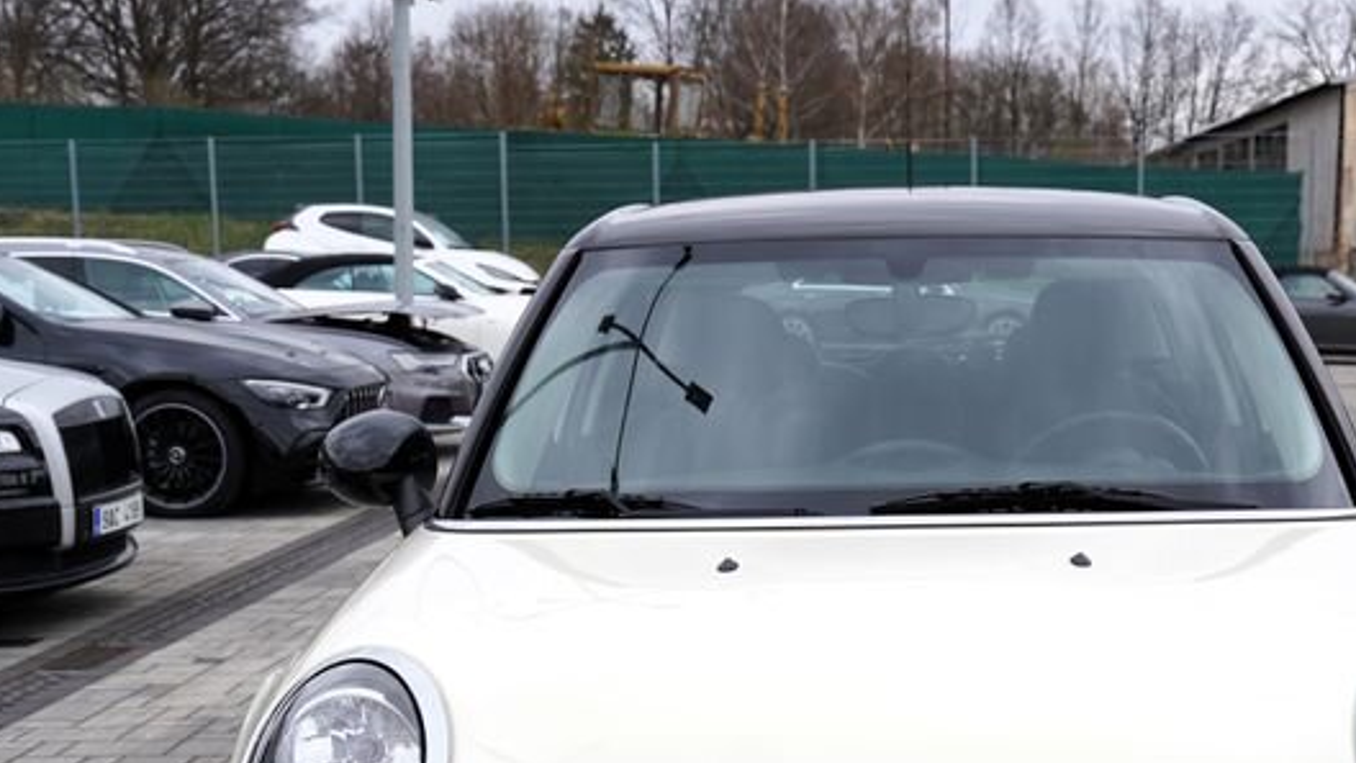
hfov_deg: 33.0
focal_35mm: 63
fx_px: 2265
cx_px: 927
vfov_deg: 18.7
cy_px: 728
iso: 100
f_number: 5
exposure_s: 1/125
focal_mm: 31
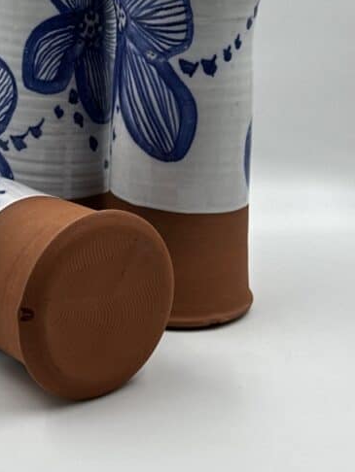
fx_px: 1079
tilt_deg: -15.5
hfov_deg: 18.5
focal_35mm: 79
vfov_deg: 24.6
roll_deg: -2.1
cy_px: 148
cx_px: 71
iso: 64
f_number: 1.78
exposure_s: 1/290
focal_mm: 6.86
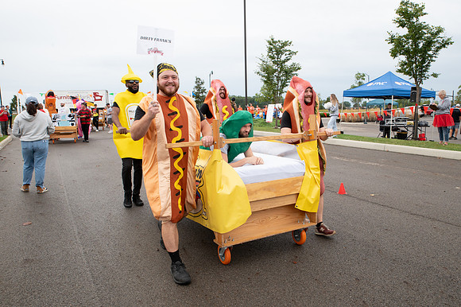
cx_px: 247
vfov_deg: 42.3
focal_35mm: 31
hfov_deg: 60.2
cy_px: 157
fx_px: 397
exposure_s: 1/200
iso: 640
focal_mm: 29
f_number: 10
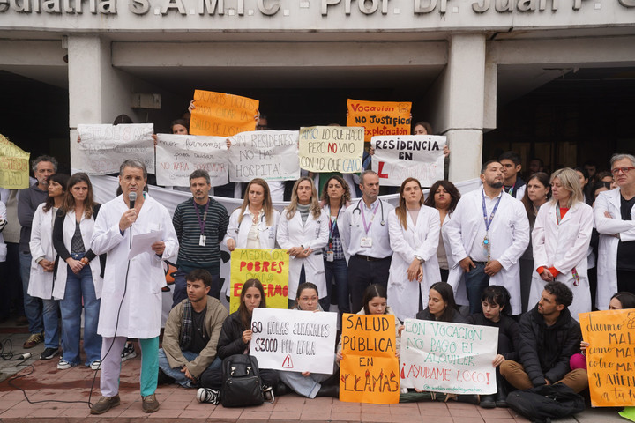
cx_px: 318
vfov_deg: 31.9
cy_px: 212
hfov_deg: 46.4
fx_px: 741
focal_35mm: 42
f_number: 4.5
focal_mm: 42
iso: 500
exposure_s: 1/800
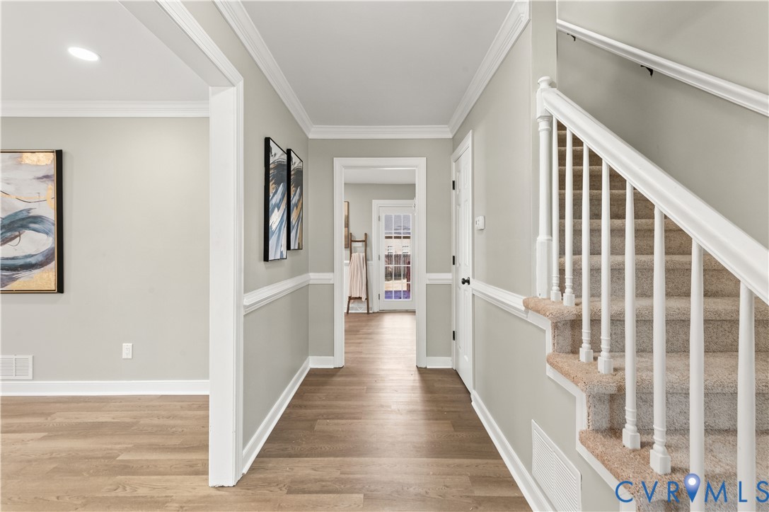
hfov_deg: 96.8
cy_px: 256
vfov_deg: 73.7
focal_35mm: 16
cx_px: 384
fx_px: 342
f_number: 9
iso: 1600
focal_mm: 16
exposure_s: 1/13
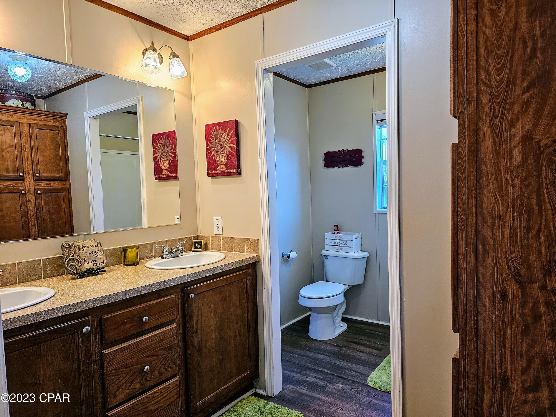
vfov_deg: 58.9
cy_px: 208
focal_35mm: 23
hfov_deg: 73.9
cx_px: 278
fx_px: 369
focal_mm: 6.3
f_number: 1.7
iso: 160
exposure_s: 1/120
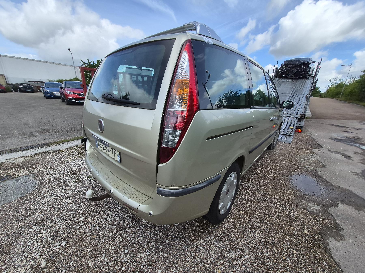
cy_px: 136
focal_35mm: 13
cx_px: 182
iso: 40
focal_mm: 1.74
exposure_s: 1/2000
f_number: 2.2
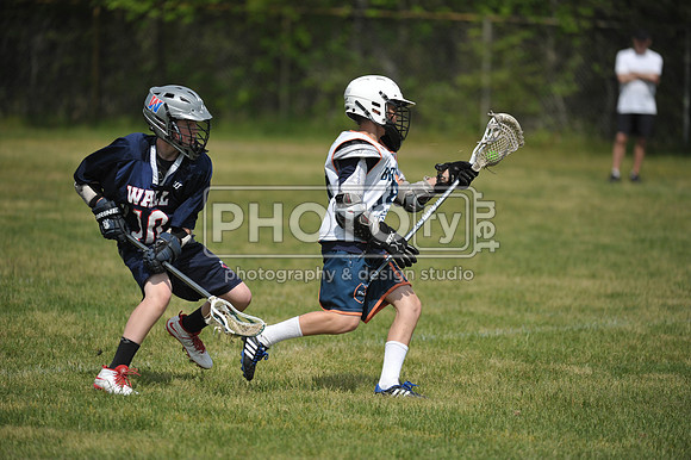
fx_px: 5371
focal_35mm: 280
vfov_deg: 4.9
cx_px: 346
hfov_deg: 7.4
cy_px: 230
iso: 640
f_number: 4
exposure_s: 1/6400
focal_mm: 280
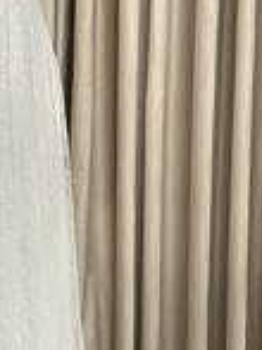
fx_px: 1759
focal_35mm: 174
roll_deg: -2.7
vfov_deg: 11.3
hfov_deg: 8.5
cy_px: 39
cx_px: -26
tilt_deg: -22.6
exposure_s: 1/513
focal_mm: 6.86
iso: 80
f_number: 1.78
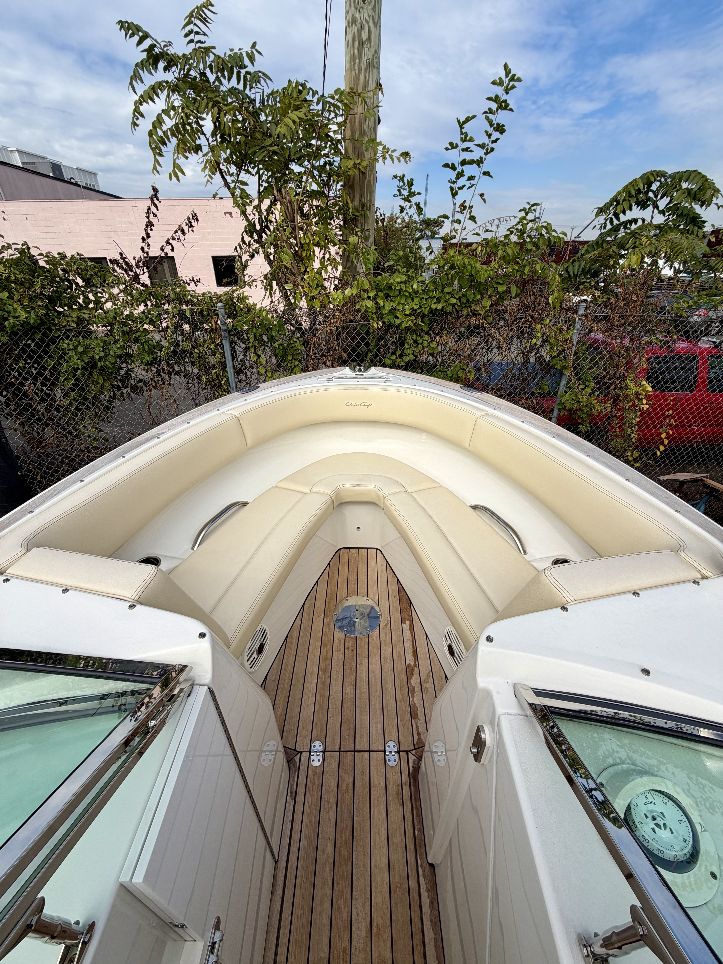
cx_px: 362
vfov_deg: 102.1
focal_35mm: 14
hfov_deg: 85.7
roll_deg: +1.2
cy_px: 482
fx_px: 390
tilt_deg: -29.5
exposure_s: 1/1050
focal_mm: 2.22
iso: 20
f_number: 2.2
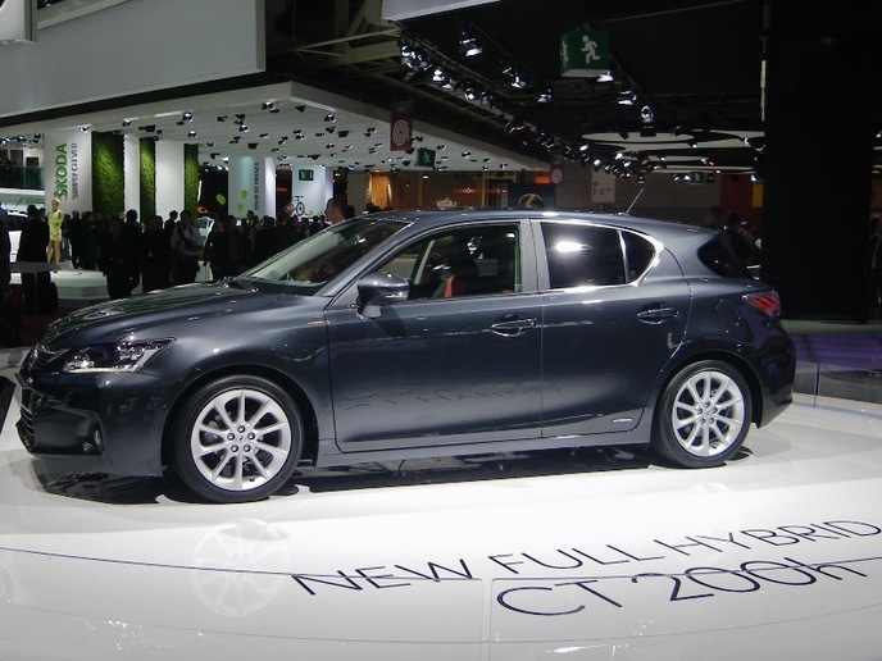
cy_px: 330
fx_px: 713
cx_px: 441
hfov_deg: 63.4
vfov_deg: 49.7
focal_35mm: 28
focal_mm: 4.9
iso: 64
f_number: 2.6
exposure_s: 1/160
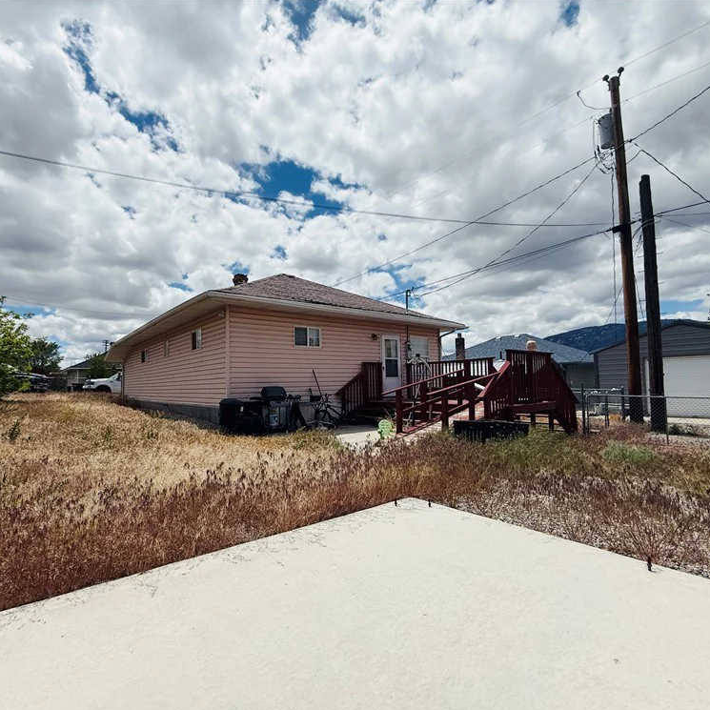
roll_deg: -0.1
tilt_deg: +2.8
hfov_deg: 83.8
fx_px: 394
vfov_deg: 84.0
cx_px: 327
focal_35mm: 17
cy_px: 364
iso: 50
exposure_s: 1/4425
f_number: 2.2
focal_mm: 2.22
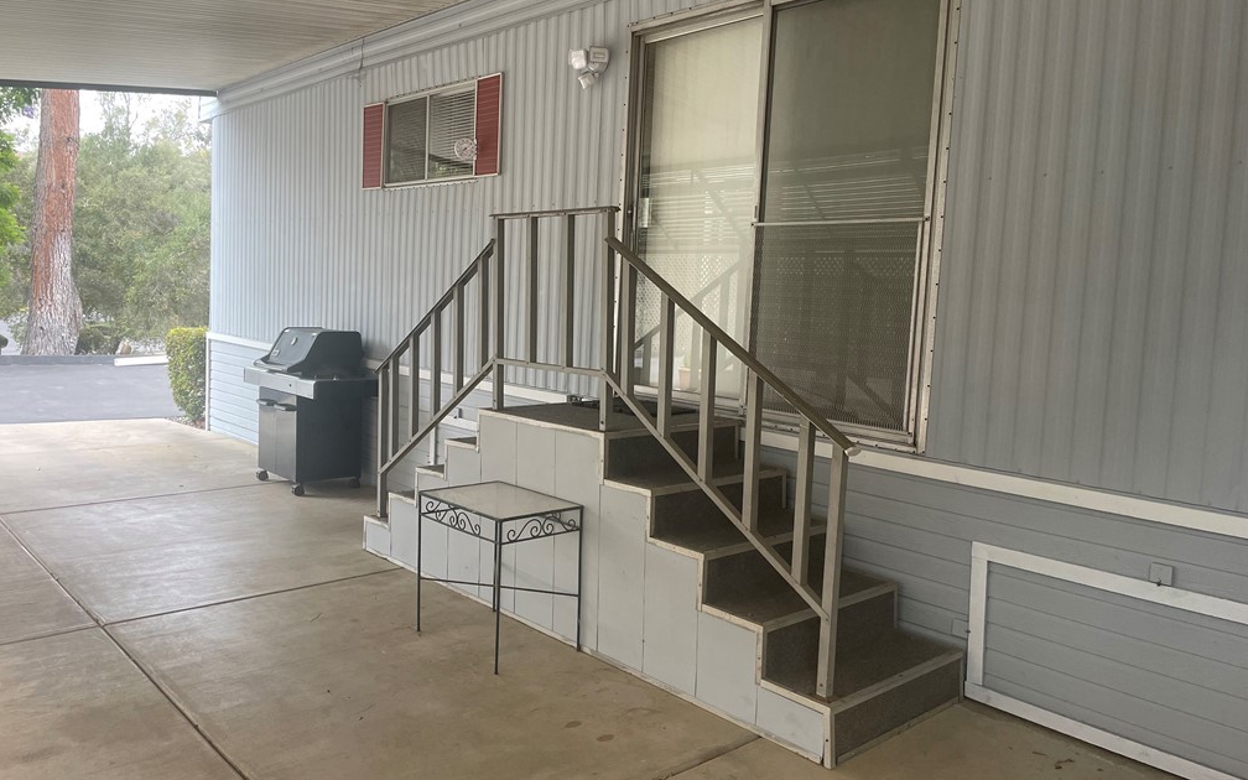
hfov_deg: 66.5
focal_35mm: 28
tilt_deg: -5.7
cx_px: 618
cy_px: 365
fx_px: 952
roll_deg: -1.7
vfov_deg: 44.5
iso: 100
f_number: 1.6
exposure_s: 1/121
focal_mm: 4.2
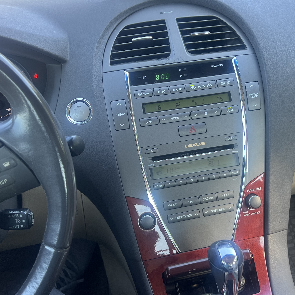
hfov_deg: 37.3
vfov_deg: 37.5
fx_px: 434
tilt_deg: -24.0
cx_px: 185
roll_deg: +1.9
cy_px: 144
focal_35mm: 45
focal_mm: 5.7
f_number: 1.5
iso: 64
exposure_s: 1/121
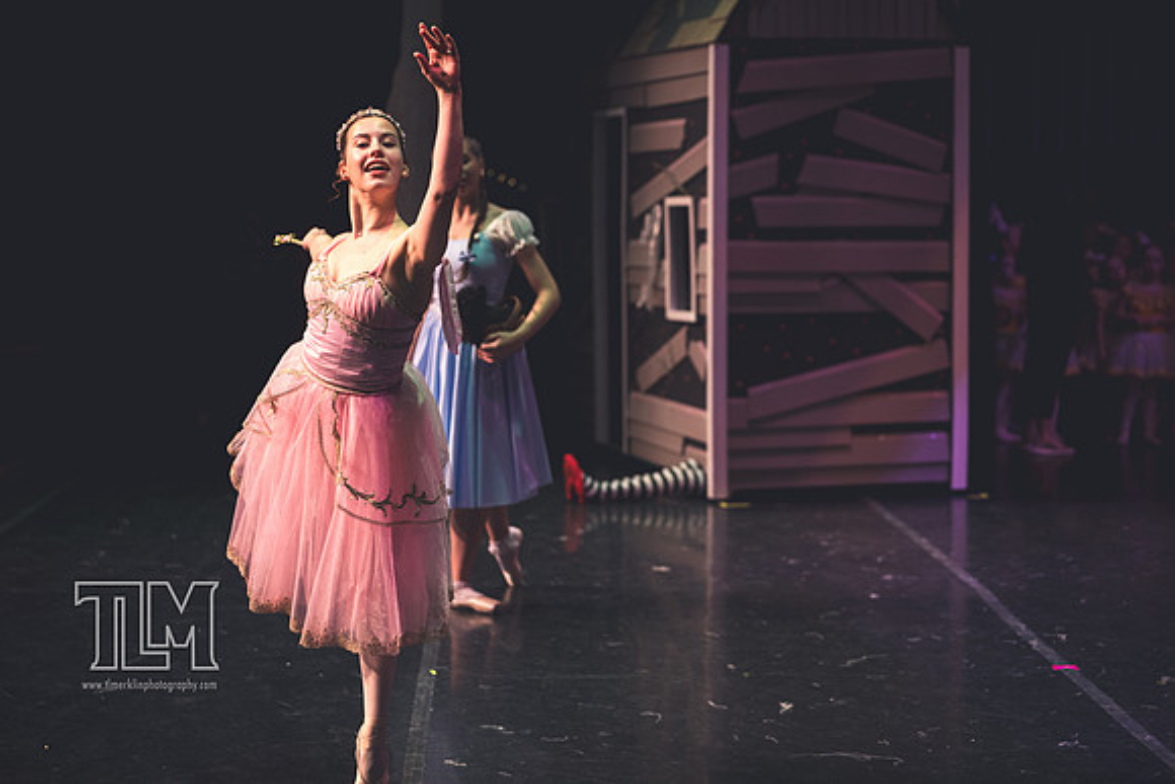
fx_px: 2546
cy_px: 392
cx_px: 588
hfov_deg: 26.0
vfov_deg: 17.5
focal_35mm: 78
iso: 1600
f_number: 2.8
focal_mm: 78
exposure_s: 1/250
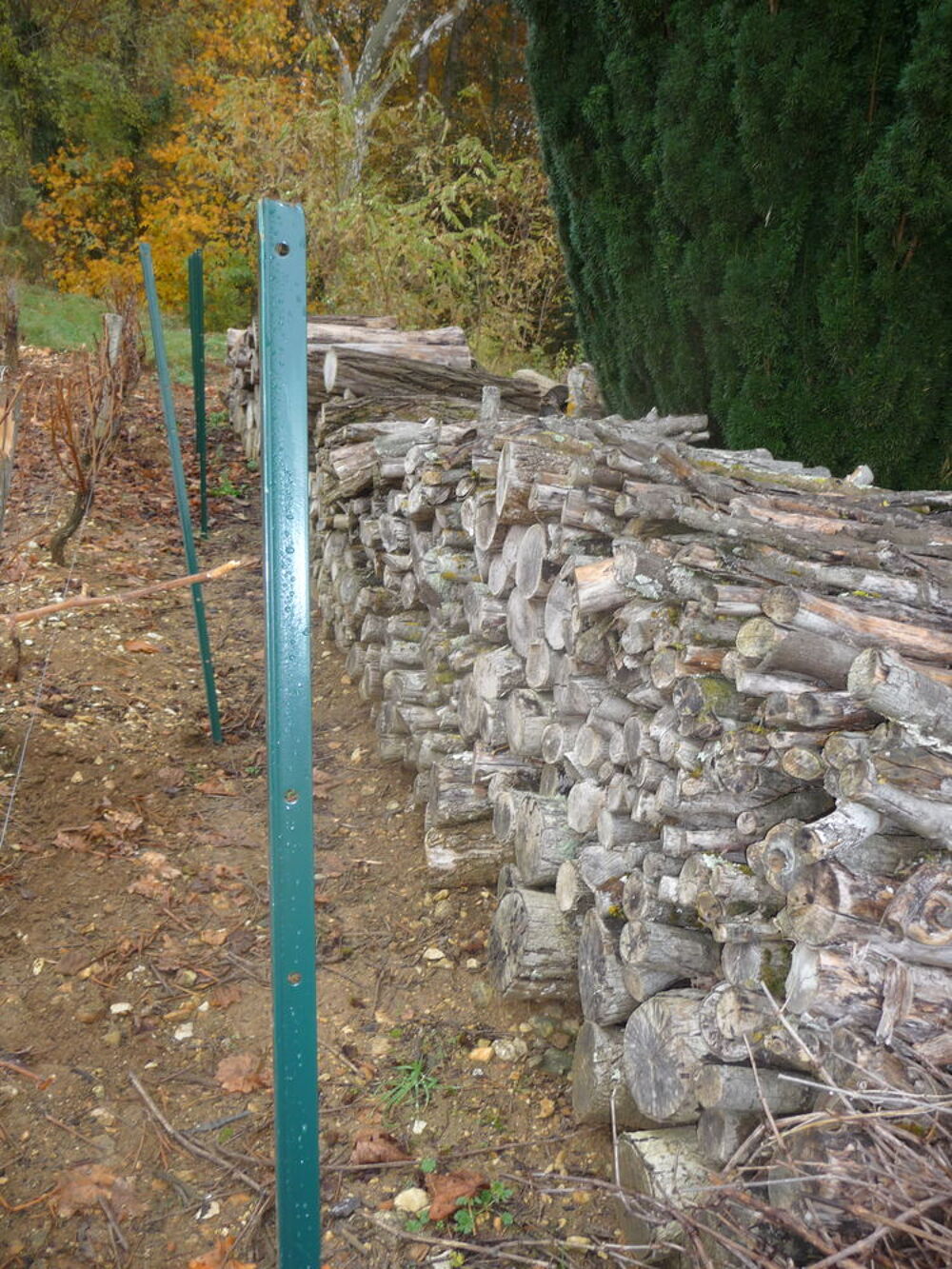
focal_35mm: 28
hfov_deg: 49.8
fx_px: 1027
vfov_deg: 63.4
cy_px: 634
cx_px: 476
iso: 100
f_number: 3.3
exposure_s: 1/30
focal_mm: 4.7
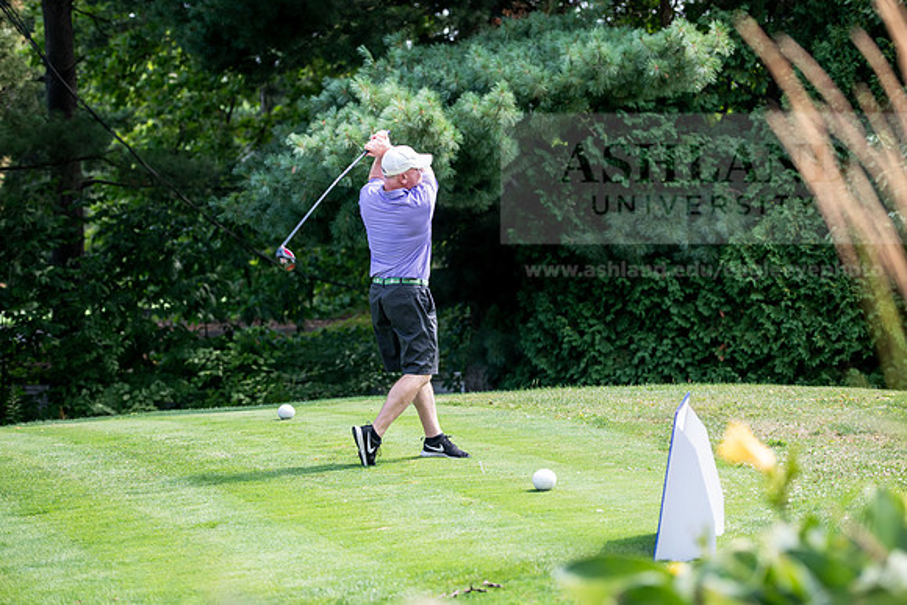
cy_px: 302
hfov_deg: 22.1
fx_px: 2318
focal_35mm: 92
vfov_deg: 14.9
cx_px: 454
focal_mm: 92
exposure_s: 1/800
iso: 320
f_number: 3.2
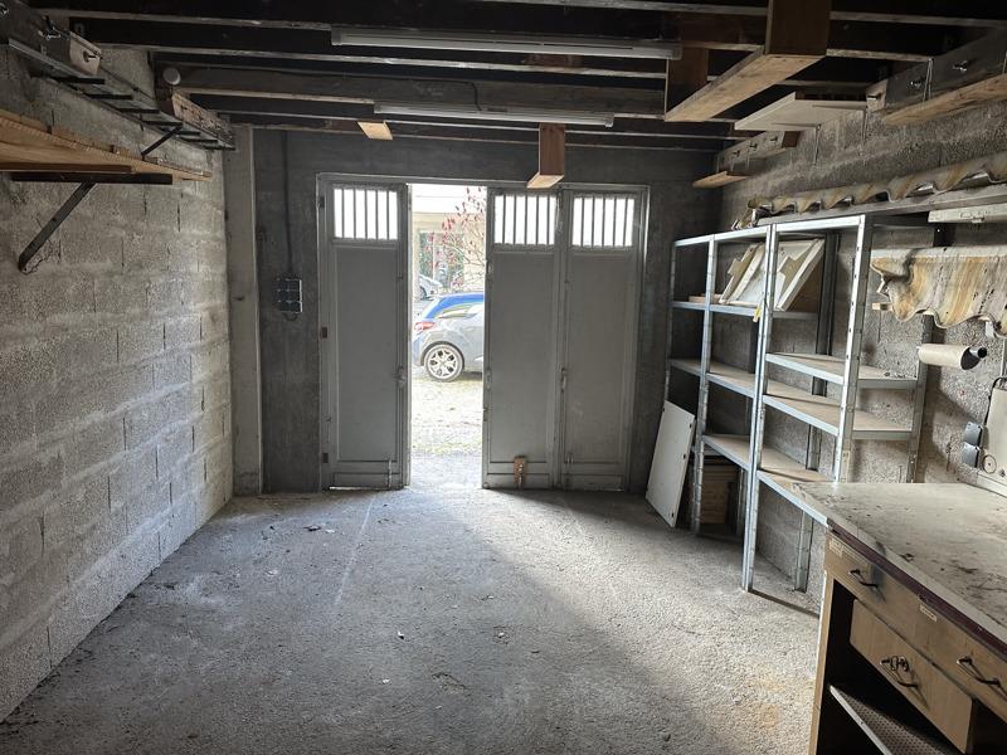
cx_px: 504
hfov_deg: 71.6
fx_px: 698
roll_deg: -0.7
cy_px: 378
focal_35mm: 24
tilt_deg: -6.3
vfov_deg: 56.8
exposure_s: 1/121
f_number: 1.78
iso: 200
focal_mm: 6.86
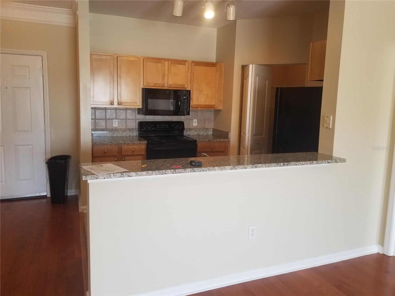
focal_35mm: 26
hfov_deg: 67.3
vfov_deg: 53.1
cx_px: 198
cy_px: 148
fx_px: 297
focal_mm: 4.25
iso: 80
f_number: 1.7
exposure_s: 1/60
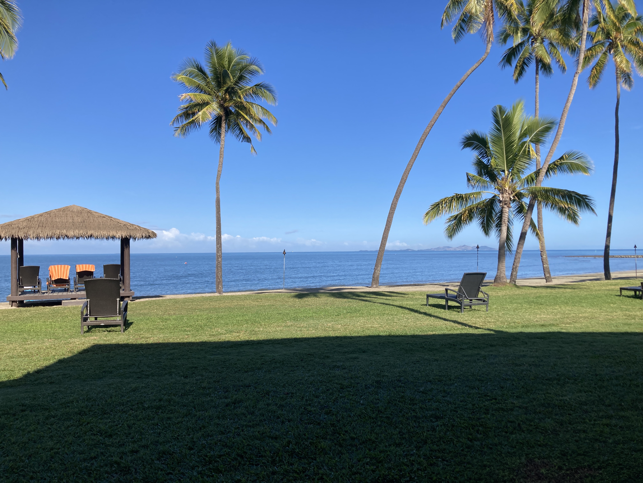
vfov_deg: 49.7
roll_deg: +0.5
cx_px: 322
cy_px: 242
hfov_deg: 63.4
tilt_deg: +0.7
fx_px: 520
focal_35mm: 28
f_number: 1.8
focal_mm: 3.99
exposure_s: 1/2288
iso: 20
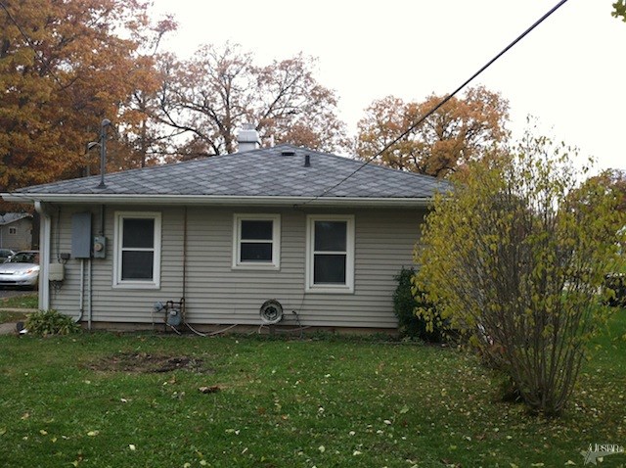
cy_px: 234
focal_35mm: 35
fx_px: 632
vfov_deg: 40.6
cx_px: 313
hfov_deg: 52.7
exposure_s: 1/120
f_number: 2.8
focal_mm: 3.85
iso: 80
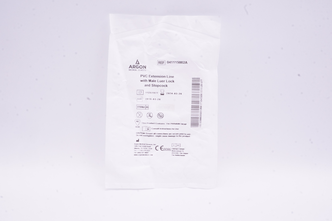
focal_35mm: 44
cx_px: 166
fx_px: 401
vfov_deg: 30.8
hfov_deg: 45.0
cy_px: 110
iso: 1600
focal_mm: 29
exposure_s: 1/20
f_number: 22
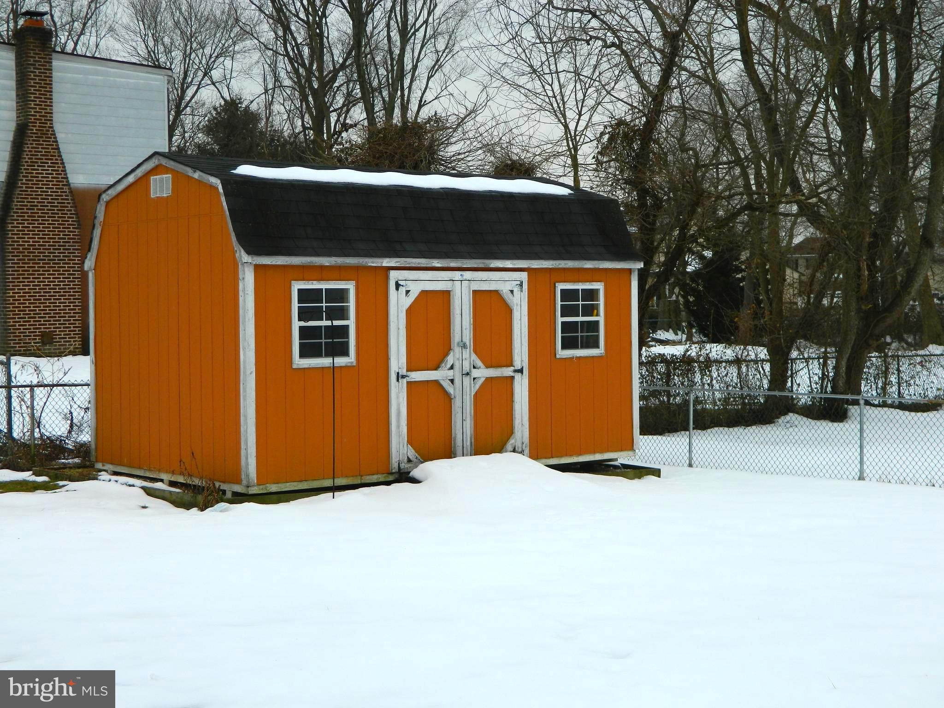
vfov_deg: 25.7
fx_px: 1554
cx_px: 472
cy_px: 354
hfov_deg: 33.8
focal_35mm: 57
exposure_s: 1/640
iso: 80
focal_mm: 10.2
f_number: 3.8
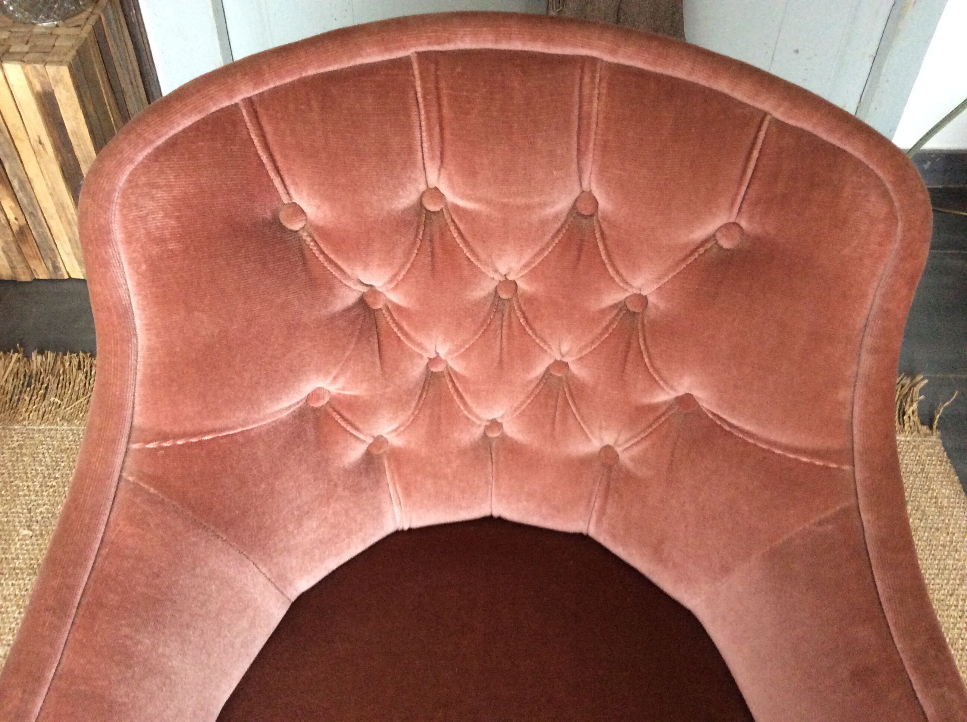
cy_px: 361
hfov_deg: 56.9
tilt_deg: -47.5
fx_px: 893
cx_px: 484
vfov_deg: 44.1
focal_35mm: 32
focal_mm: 3.3
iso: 320
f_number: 2.4
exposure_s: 1/20
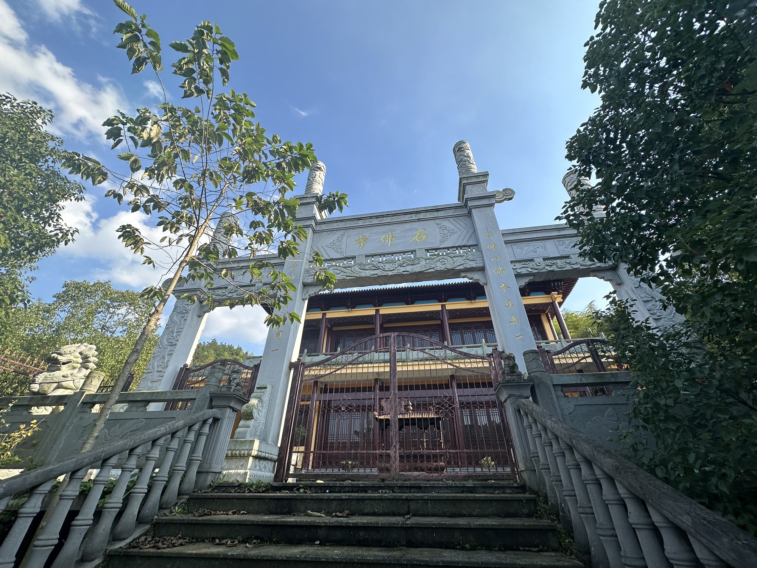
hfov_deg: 102.1
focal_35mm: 14
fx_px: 306
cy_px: 284
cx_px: 378
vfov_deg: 85.7
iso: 40
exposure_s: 1/940
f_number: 2.2
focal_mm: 2.22
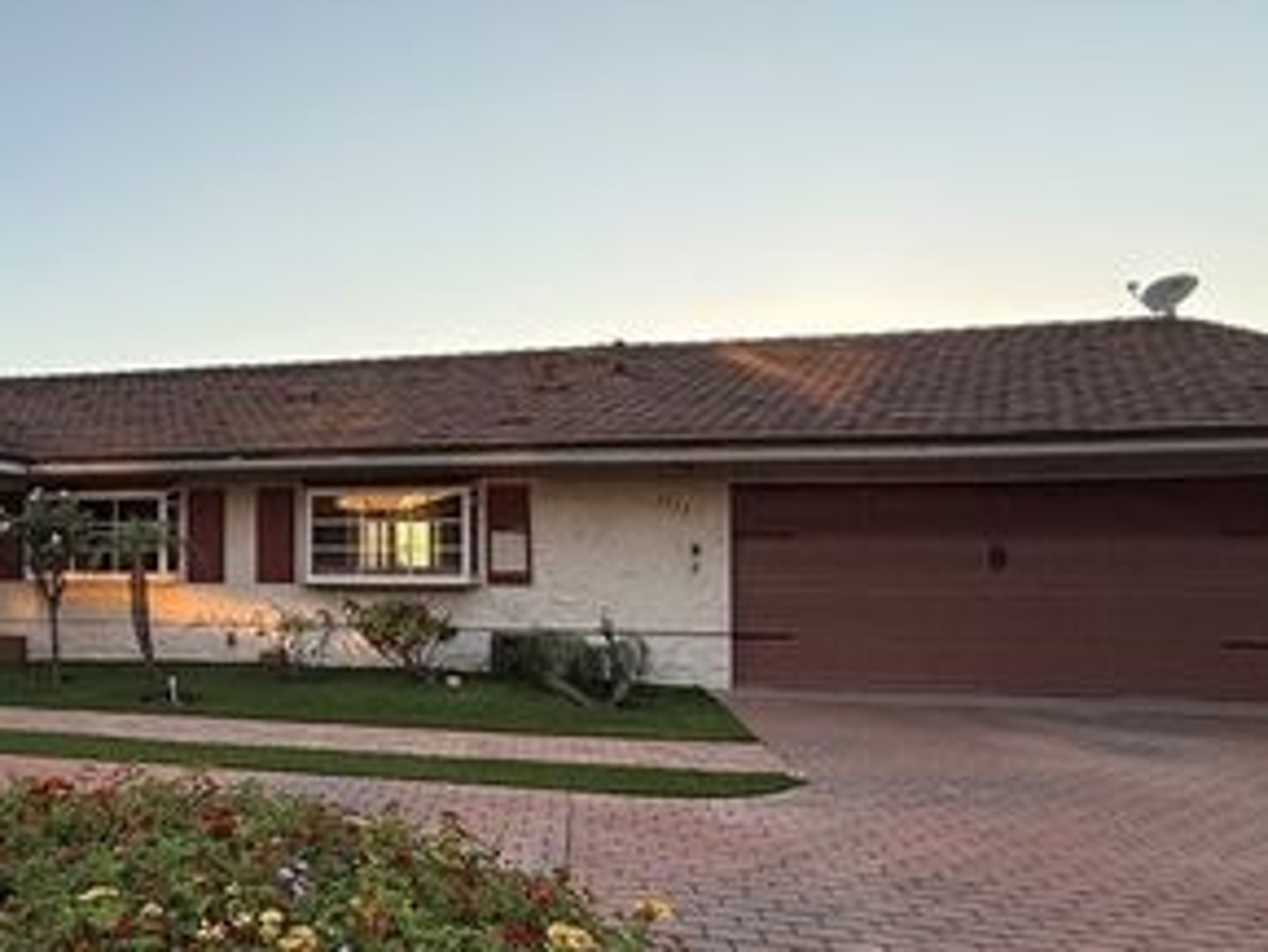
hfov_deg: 53.3
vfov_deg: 45.3
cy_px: 566
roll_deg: +1.1
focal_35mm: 31
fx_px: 1136
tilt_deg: +0.3
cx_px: 202
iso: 50
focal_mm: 2.22
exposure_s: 1/379
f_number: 2.2
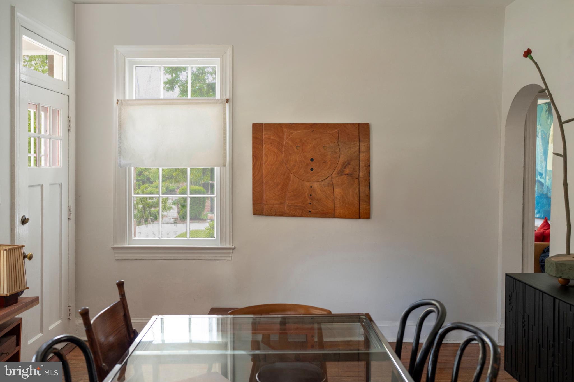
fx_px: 558
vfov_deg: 37.8
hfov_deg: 54.4
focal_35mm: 35
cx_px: 287
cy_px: 191
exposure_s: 1/125
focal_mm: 35
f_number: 3.2
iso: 640
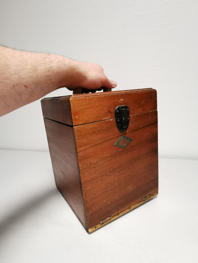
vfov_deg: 81.7
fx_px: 153
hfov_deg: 66.0
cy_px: 132
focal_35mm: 20
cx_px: 99
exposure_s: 1/34.5
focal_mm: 2.26
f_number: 2.2
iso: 320
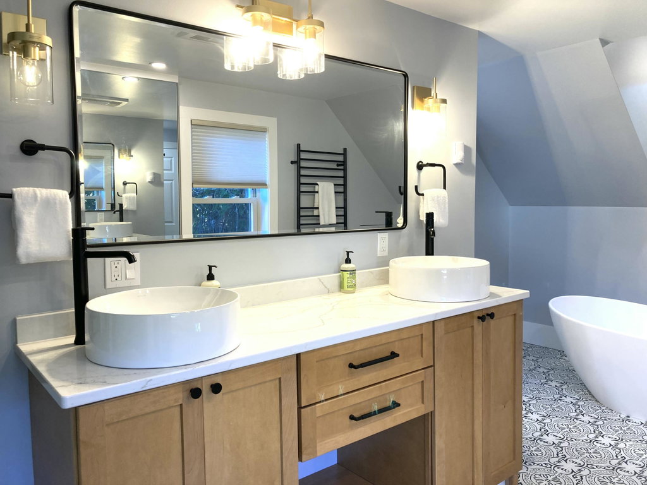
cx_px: 324
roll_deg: +1.0
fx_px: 523
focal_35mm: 28
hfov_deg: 63.4
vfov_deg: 49.7
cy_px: 242
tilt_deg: -2.2
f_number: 1.8
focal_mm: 3.99
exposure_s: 1/60
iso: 50
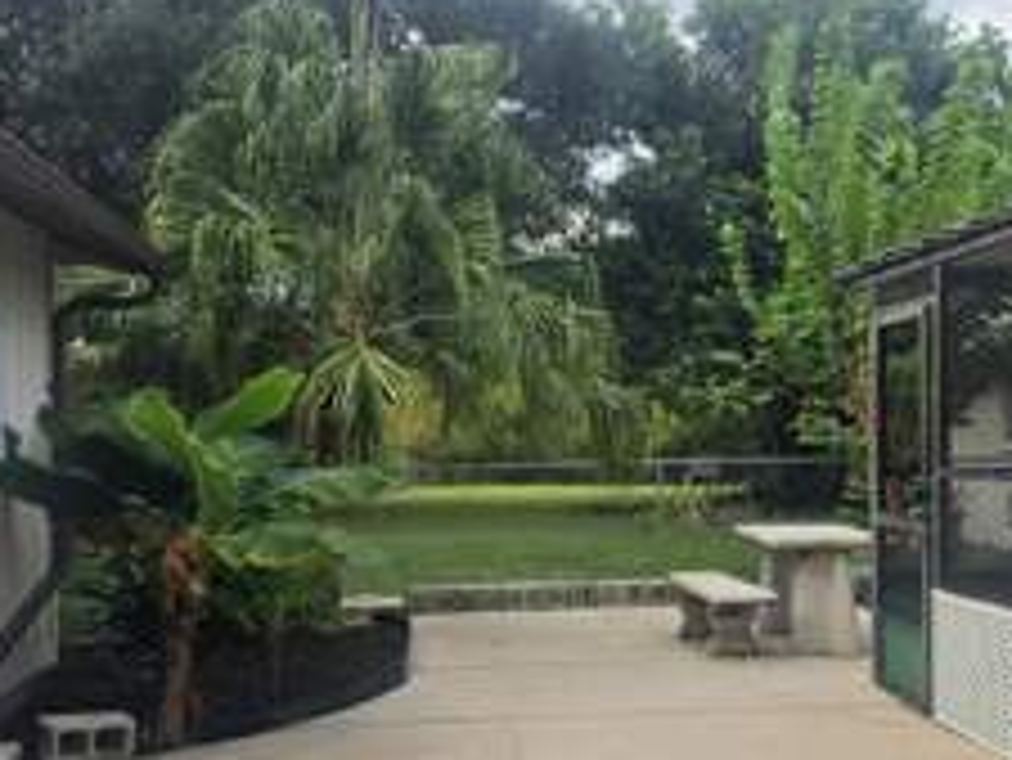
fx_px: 1433
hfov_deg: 38.9
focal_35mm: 49
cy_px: 425
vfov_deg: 29.7
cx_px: 526
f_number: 1.8
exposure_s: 1/659
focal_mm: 5.4
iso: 80
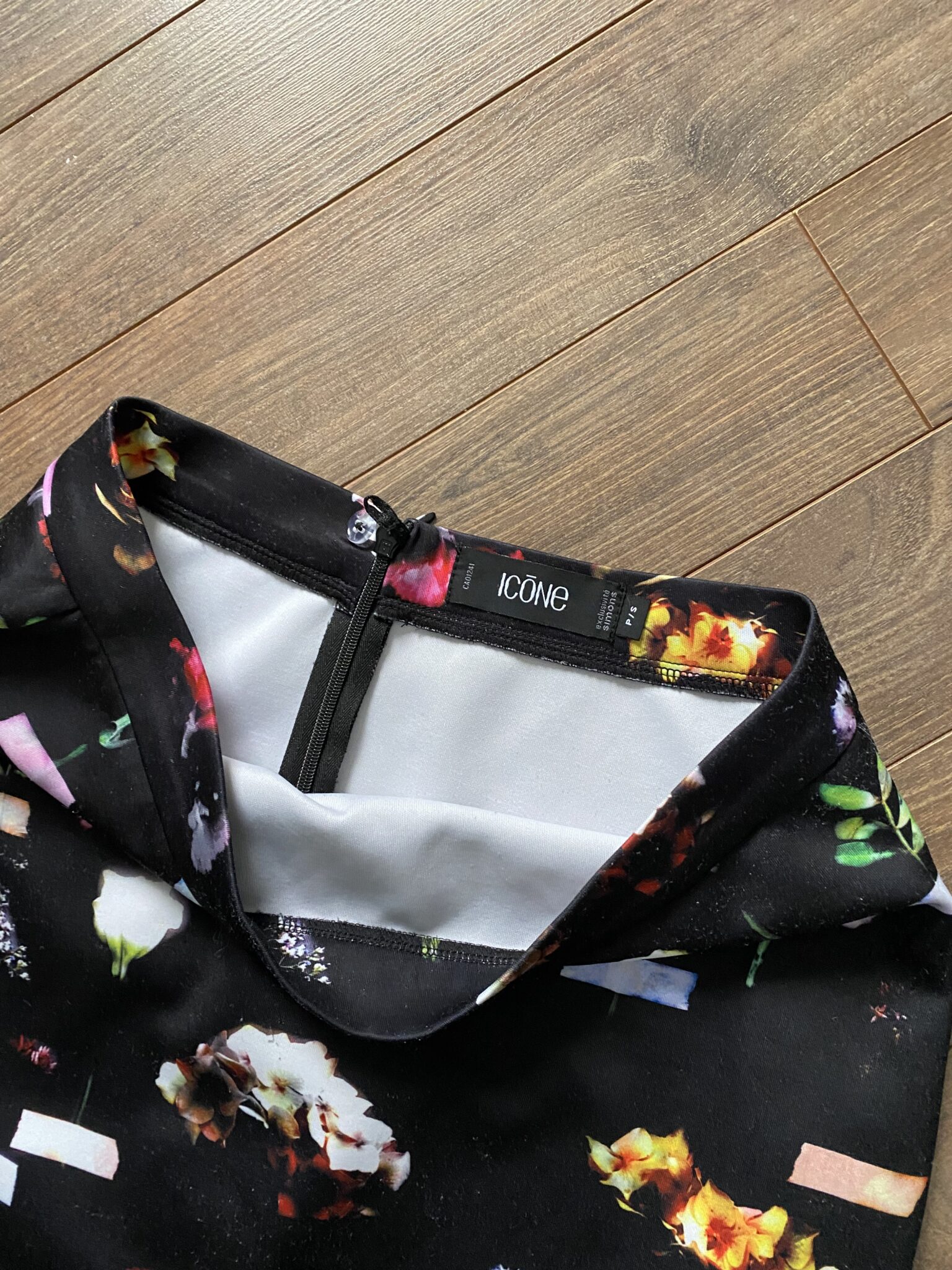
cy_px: 635
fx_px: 953
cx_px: 476
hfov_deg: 53.1
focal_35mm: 26
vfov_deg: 67.3
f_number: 1.8
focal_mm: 4.25
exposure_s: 1/50
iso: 500
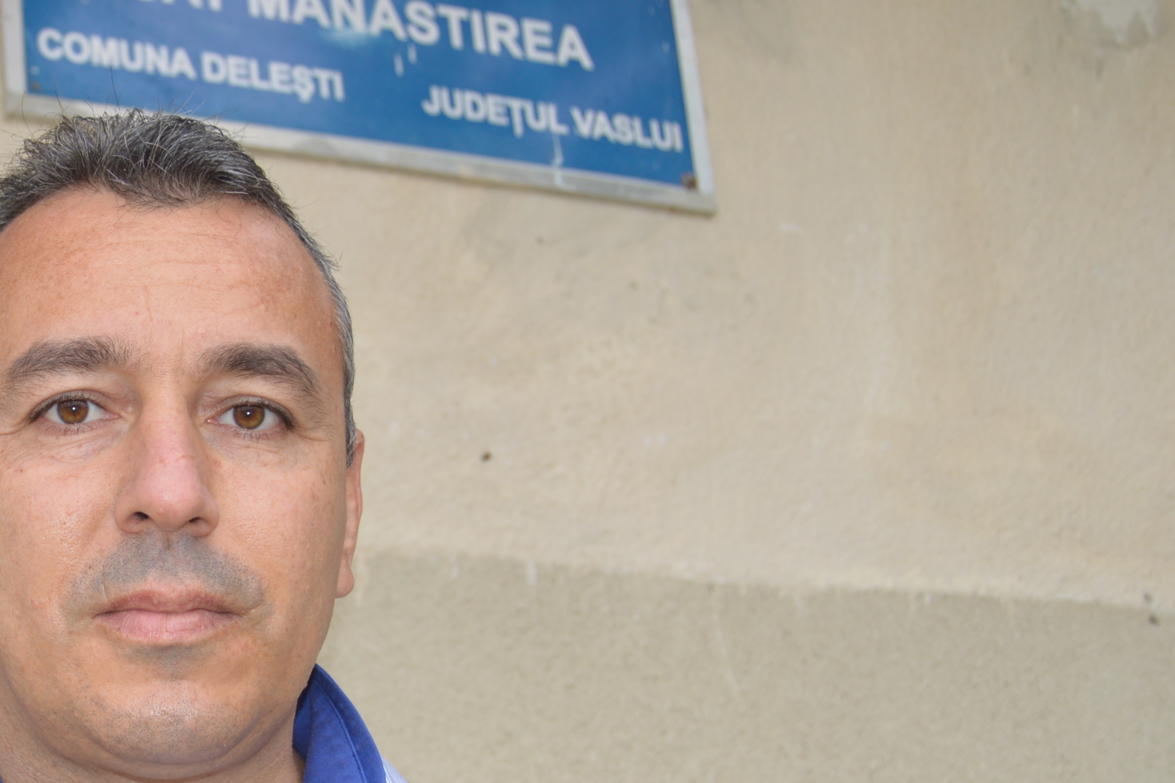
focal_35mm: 80
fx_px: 2611
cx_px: -118
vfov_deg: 17.0
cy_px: 533
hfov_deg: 23.8
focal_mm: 24
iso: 125
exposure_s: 1/125
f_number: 4
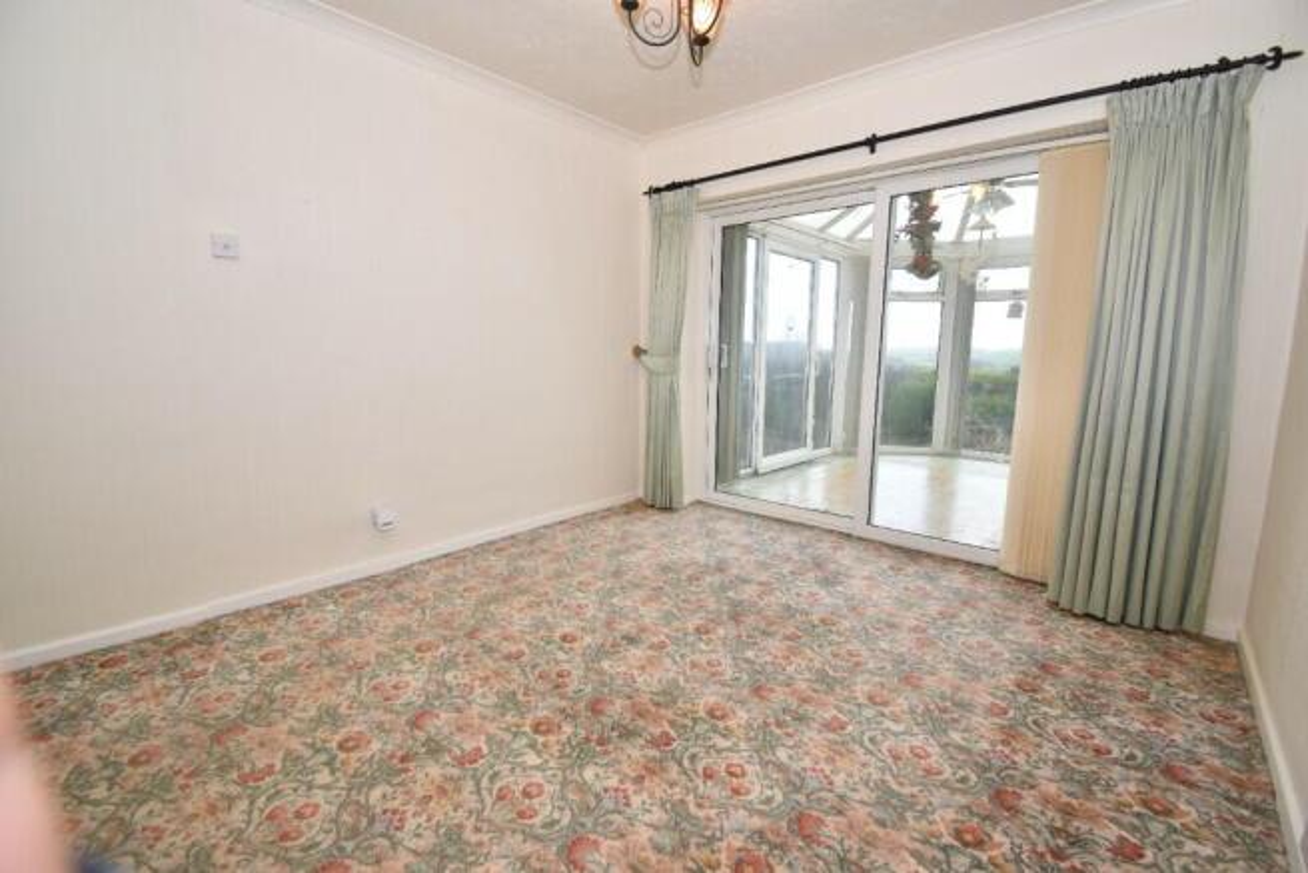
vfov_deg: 77.4
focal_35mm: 15
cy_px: 436
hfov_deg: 100.4
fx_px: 545
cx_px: 654
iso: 500
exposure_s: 1/200
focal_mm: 10
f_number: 5
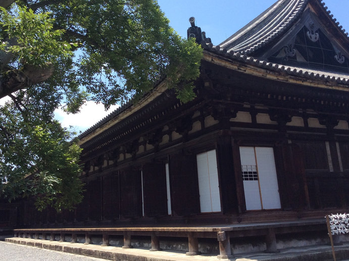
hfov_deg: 43.9
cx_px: 163
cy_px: 111
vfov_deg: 33.4
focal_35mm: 43
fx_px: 433
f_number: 2.4
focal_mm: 3.3
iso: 32
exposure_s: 1/880
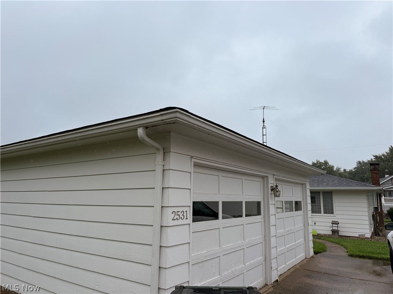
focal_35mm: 24
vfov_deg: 56.8
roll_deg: -1.4
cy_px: 147
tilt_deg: +10.9
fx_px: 272
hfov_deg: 71.6
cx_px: 196
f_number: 1.78
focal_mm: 6.76
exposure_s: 1/2232
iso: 80
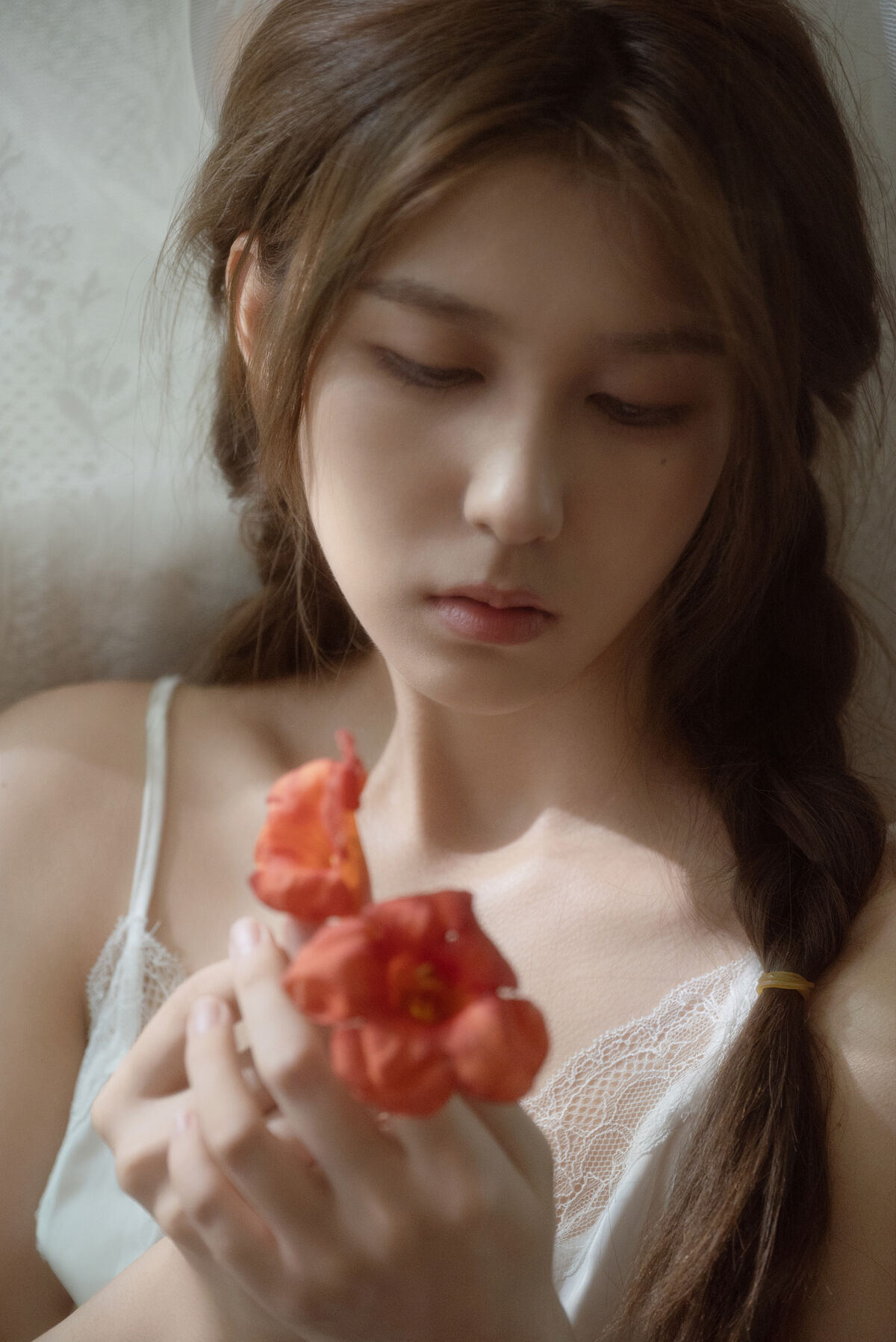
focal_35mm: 92
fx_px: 3432
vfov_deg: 22.1
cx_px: 448
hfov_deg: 14.9
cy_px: 671
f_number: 4
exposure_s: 1/100
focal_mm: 92
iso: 1000
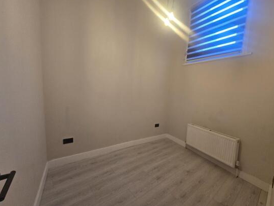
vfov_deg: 85.7
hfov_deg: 101.9
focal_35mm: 14
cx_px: 145
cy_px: 104
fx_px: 111
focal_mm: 2.2
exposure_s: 1/60
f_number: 2.2
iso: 250
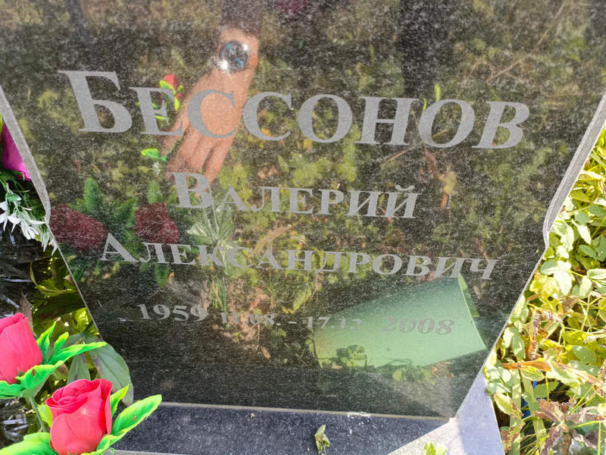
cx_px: 303
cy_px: 228
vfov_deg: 54.9
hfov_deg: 69.4
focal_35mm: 25
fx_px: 438
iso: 120
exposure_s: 1/100
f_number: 1.69
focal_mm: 4.76
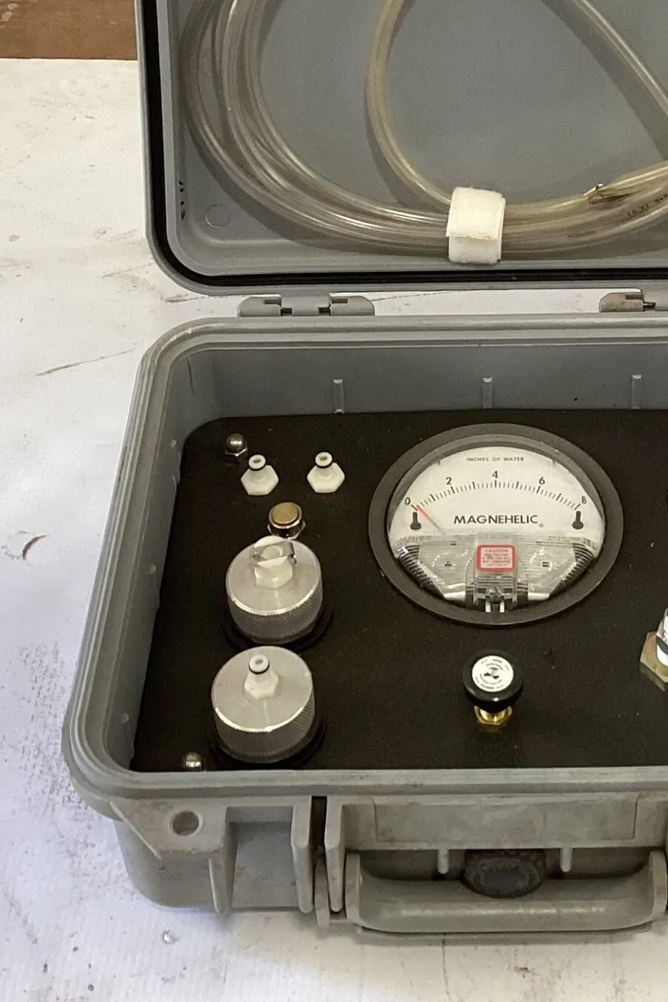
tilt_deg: -33.8
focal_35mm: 61
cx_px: 474
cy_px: 75
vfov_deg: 31.2
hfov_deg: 22.1
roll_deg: +2.6
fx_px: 1697
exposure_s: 1/50
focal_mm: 3.3
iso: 100
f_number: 2.4
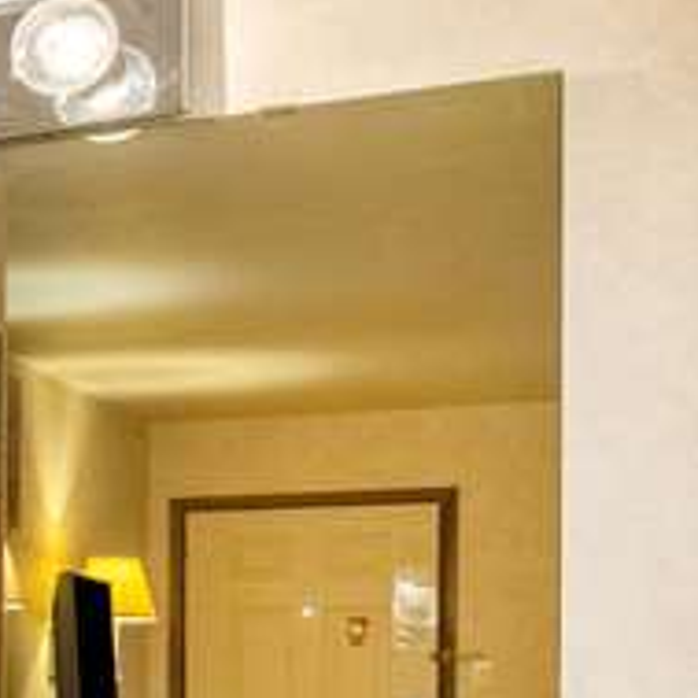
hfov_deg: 13.2
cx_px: -1176
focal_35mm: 69
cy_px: 694
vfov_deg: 23.9
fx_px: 1574
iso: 1000
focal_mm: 10
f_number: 8
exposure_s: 1/200
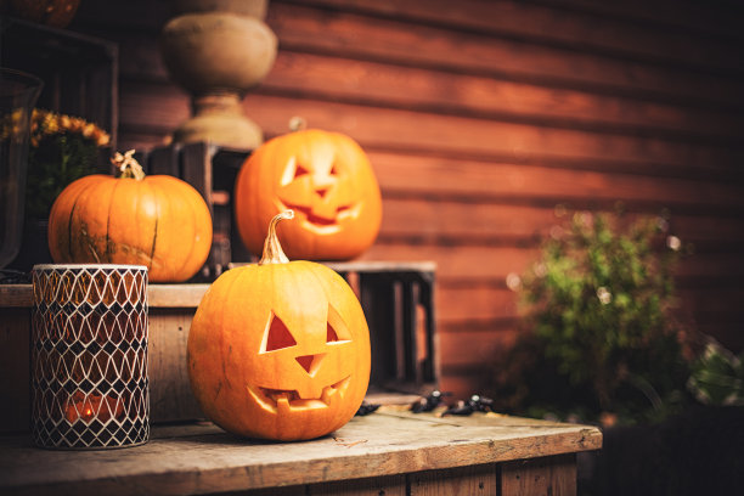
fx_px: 1033
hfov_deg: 39.6
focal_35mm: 50
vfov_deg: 27.0
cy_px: 248
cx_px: 372
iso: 50
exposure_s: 1/160
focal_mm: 50
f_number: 1.8
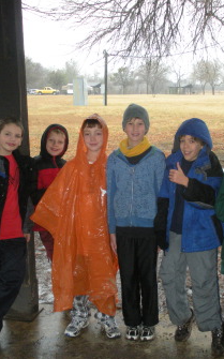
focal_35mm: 52
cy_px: 180
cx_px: 156
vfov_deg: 38.9
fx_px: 509
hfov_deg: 24.7
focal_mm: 6.3
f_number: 3.5
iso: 302
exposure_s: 1/59.2
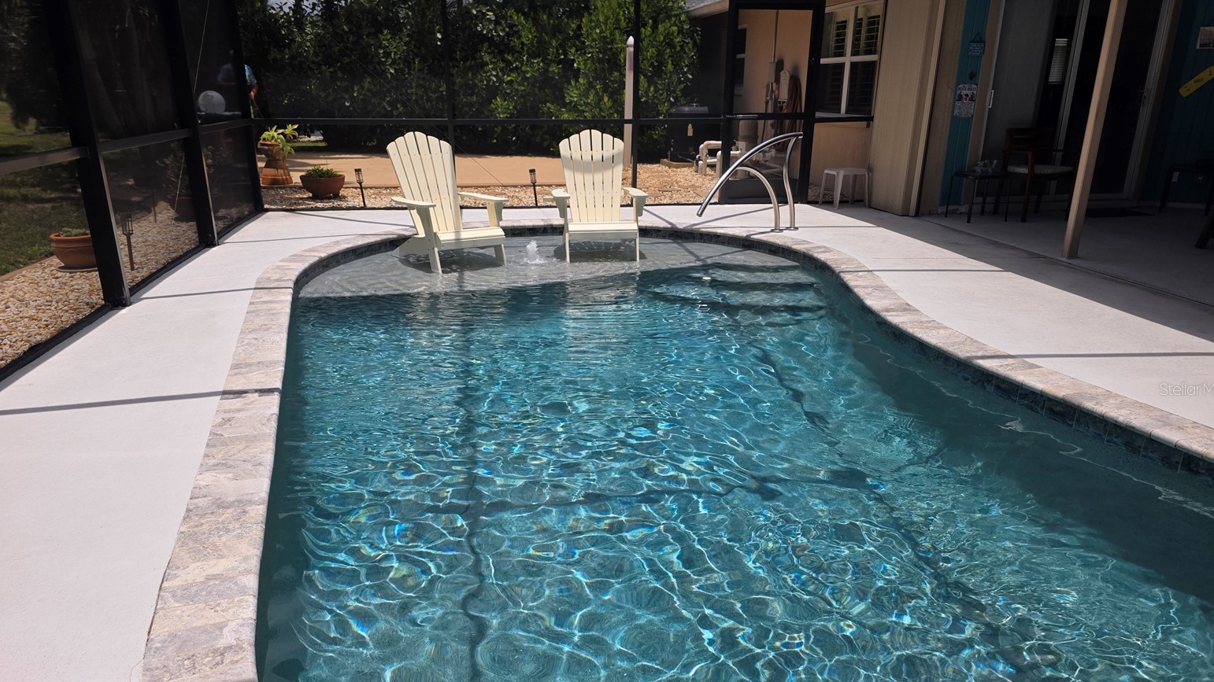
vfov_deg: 44.3
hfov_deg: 71.9
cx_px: 604
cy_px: 389
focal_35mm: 26
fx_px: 837
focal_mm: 6.3
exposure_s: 1/5608
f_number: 1.7
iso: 80
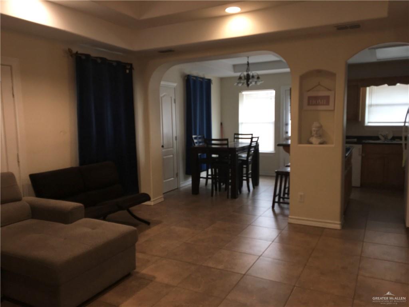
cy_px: 154
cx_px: 204
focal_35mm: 29
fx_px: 343
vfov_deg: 48.2
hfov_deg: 61.7
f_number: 2.2
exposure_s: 1/30
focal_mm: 4.15
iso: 32
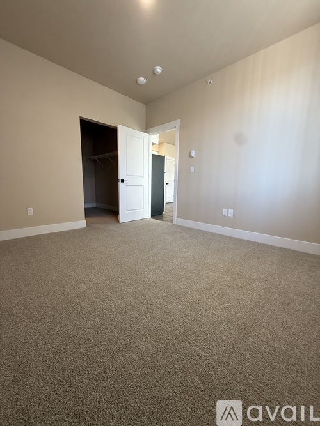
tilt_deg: -8.4
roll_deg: -2.2
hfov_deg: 85.7
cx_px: 160
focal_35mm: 14
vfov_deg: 102.1
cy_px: 213
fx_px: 173
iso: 250
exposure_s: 1/120
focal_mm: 2.22
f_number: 2.2
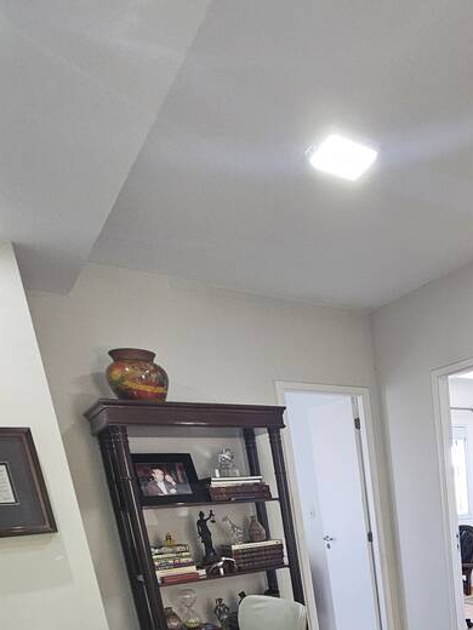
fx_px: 492
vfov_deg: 51.9
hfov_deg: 44.3
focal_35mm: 27
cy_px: 632
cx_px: 465
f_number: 2.2
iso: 320
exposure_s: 1/77.4
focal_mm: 2.2
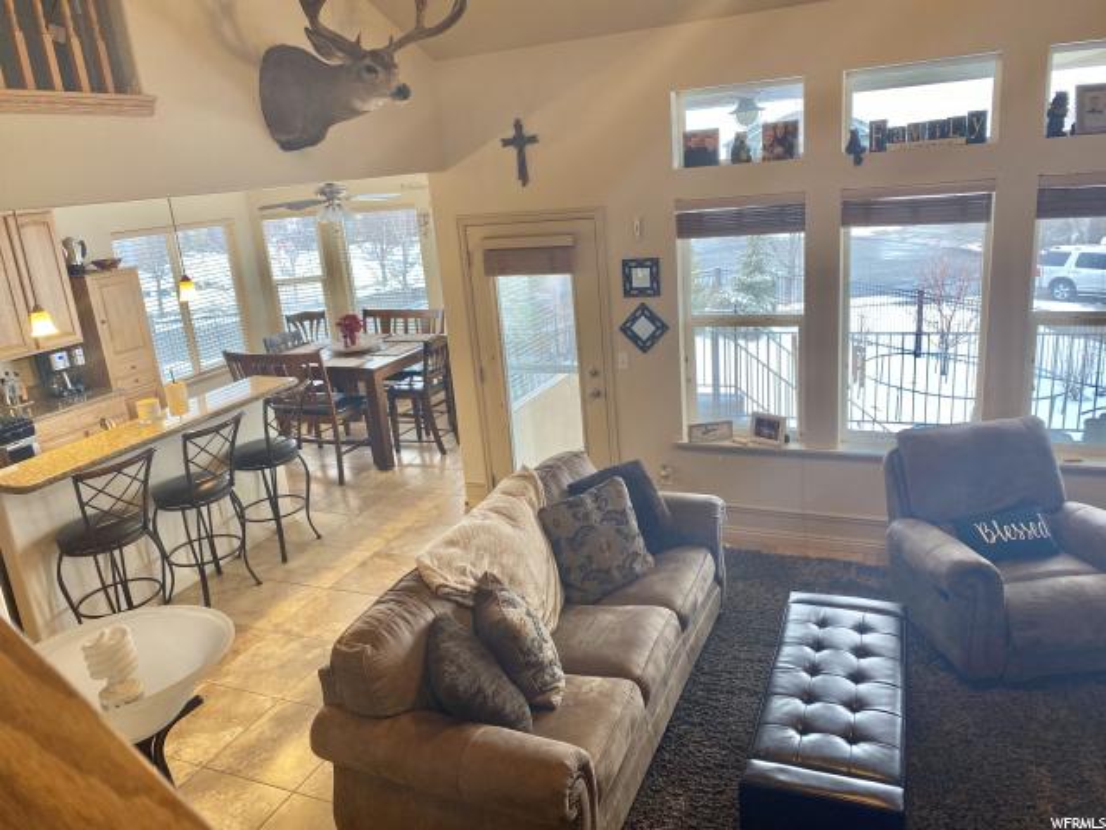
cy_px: 415
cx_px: 553
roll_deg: +5.6
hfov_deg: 67.3
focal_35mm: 26
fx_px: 831
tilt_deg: -18.4
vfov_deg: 53.1
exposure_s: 1/60
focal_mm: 4.25
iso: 64
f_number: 1.8
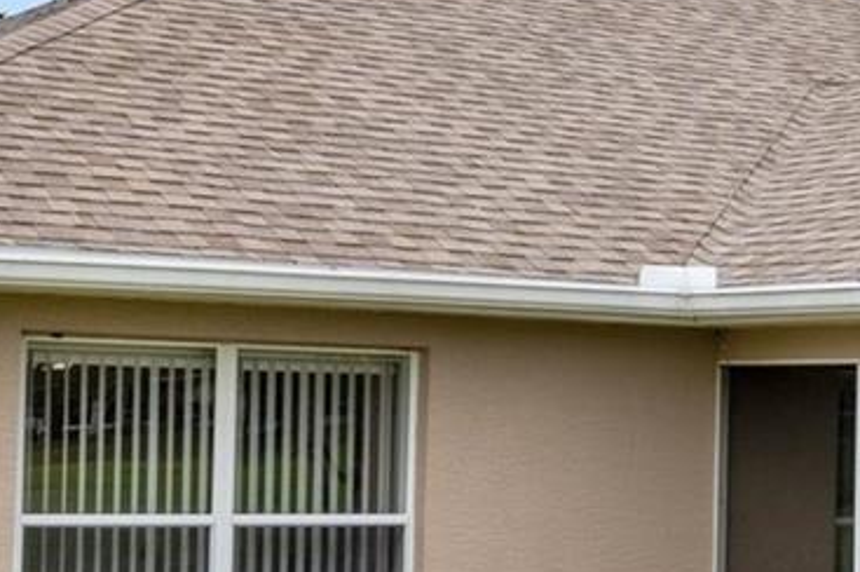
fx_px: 2602
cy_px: 389
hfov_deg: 18.5
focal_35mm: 109
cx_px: 750
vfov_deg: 12.5
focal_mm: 25
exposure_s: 1/400
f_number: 8
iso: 320
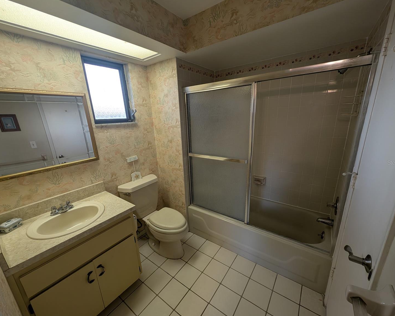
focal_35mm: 13
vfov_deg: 92.2
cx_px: 194
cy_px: 163
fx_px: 152
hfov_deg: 104.8
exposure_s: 1/30
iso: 58
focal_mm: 2.23
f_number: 1.95
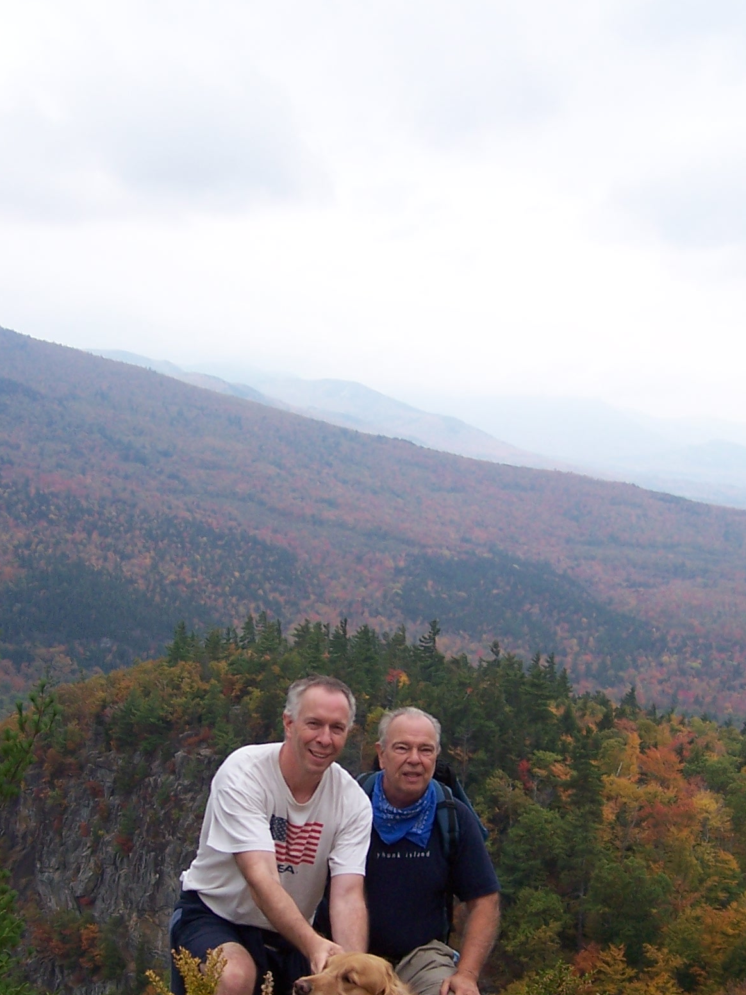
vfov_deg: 38.3
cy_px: 691
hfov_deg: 29.7
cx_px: 363
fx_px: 1408
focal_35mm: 49
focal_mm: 5.5
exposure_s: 1/350
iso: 80
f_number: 3.4
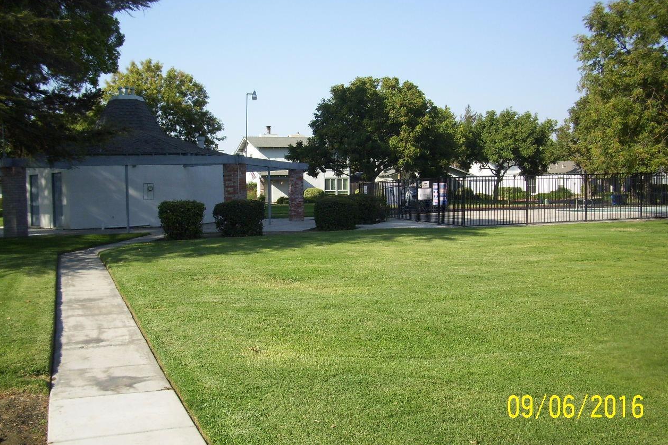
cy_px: 215
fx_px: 668
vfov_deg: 36.9
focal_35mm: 36
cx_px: 339
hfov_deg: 53.1
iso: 80
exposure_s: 1/200
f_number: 5.6
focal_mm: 5.7
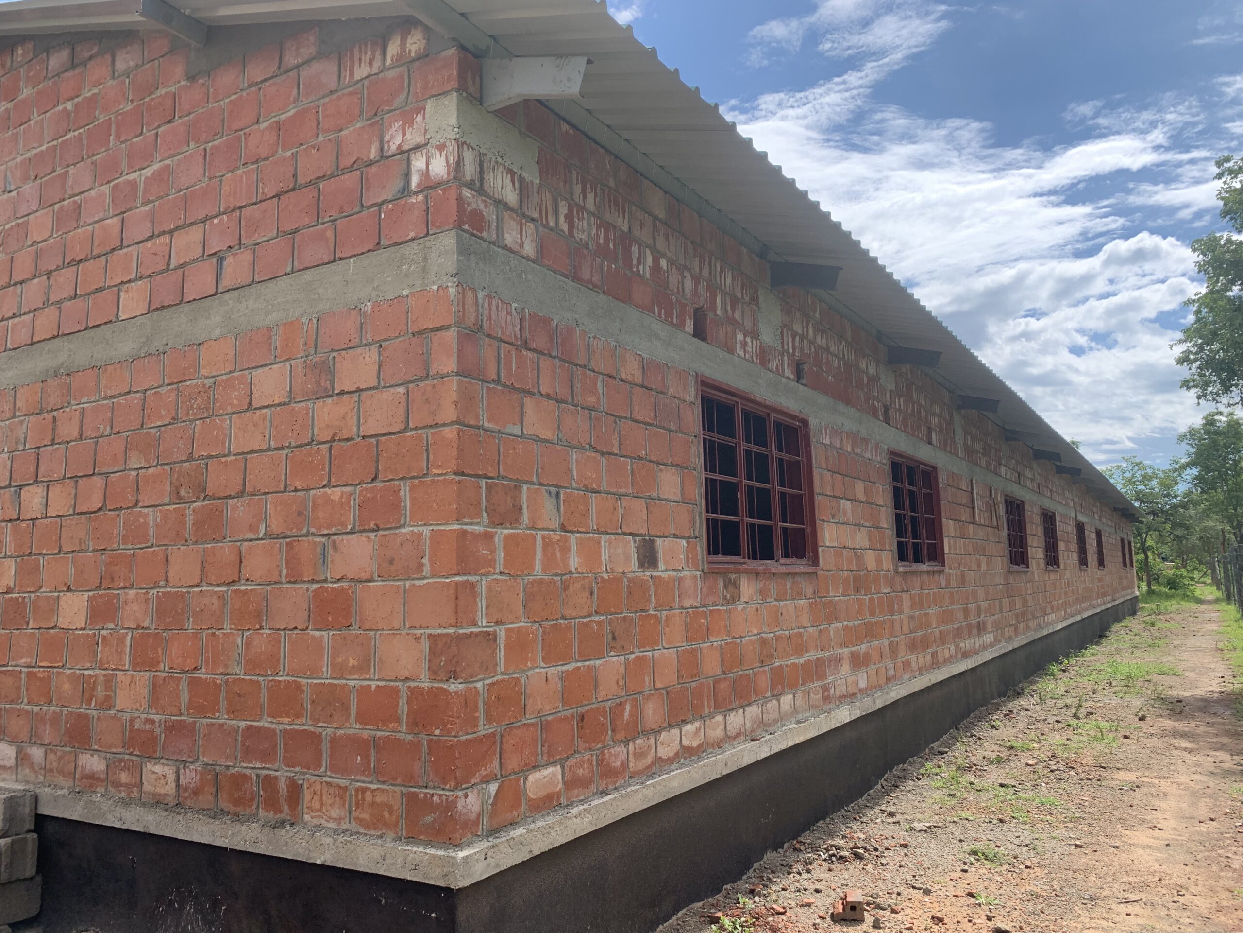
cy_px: 466
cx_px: 622
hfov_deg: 67.3
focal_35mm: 26
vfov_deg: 53.1
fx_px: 934
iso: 25
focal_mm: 4.25
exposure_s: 1/1350
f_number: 1.8
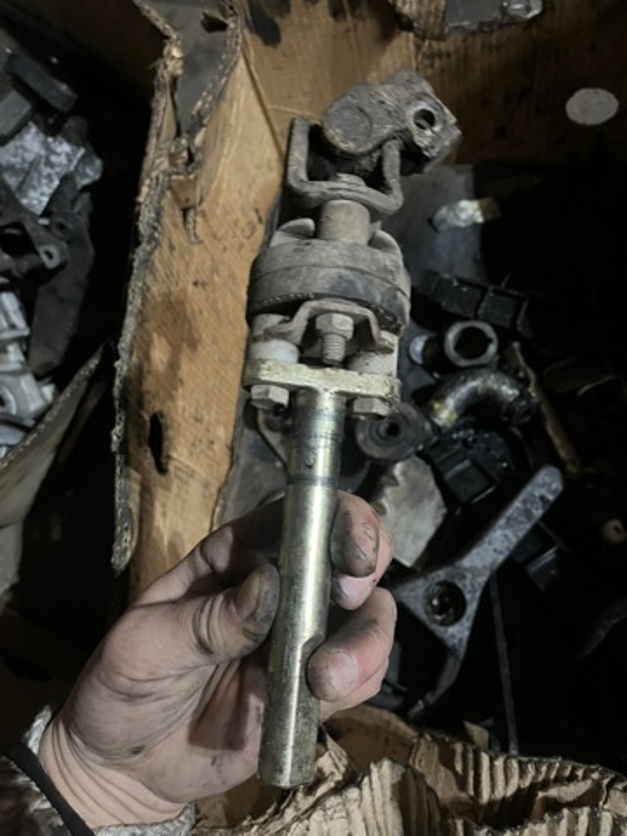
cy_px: 418
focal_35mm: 26
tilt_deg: -67.3
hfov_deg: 53.1
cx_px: 314
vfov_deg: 67.3
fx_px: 628
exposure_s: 1/25
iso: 640
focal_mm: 5.1
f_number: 1.6
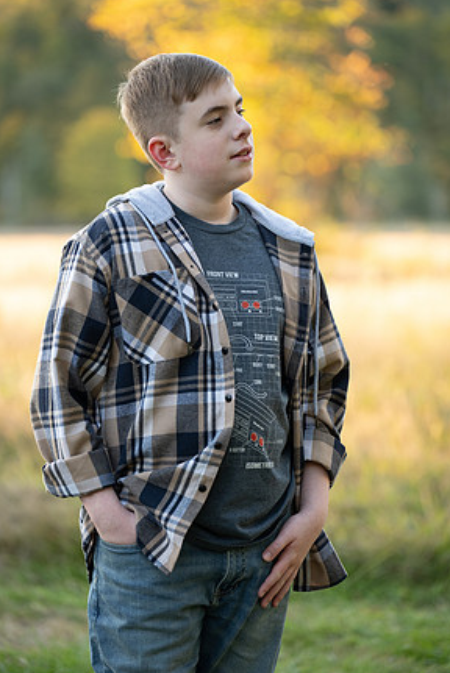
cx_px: 231
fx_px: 2265
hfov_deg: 11.3
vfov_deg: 16.9
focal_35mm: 121
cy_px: 331
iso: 500
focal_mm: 116
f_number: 2.8
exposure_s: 1/320
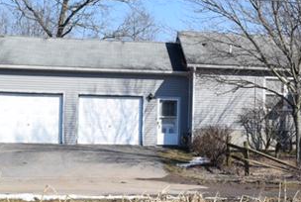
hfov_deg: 23.9
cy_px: 111
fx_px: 687
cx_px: 281
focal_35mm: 82
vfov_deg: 16.7
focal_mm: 26
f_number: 10
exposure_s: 1/400
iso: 200
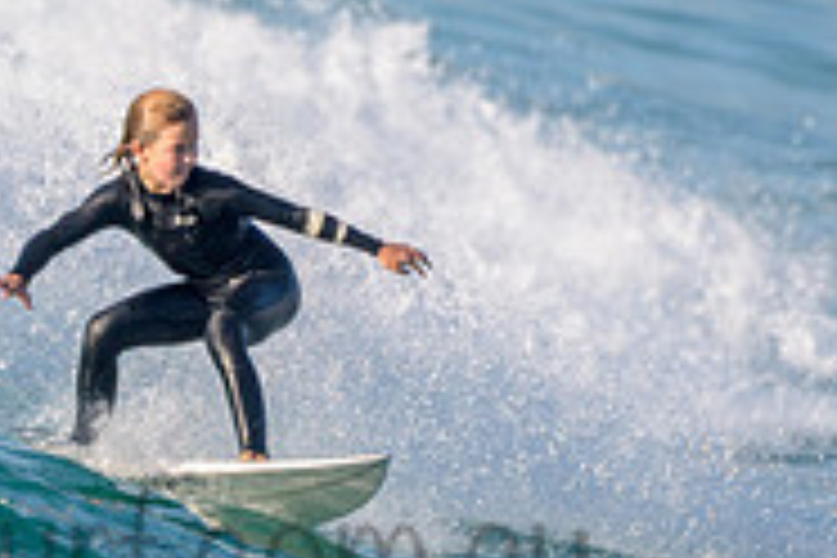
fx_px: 44381
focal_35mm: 1909
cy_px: 495
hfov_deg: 1.1
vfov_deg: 0.7
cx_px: 201
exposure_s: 1/2000
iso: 280
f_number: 5.6
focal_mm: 500
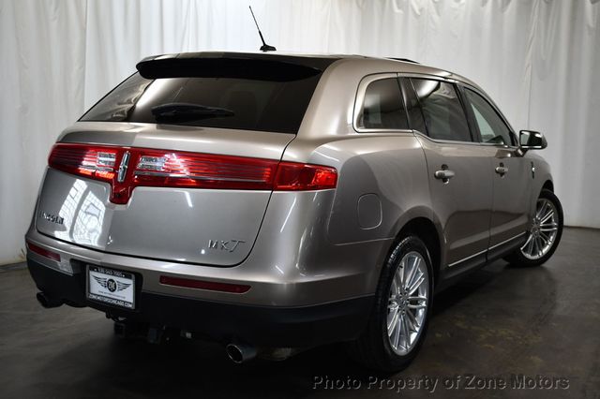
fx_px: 700
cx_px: 300
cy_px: 200
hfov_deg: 46.4
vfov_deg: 31.9
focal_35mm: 42
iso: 800
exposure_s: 1/160
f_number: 4.2
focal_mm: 28
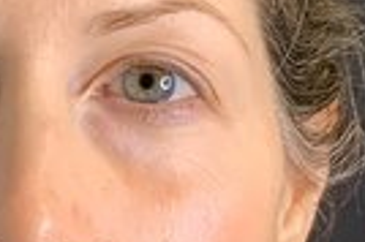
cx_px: 57
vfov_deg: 7.6
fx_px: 1823
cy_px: 190
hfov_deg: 11.4
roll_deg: -0.4
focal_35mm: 180
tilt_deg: -2.1
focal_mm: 3
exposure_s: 1/120
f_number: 1.8
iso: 50
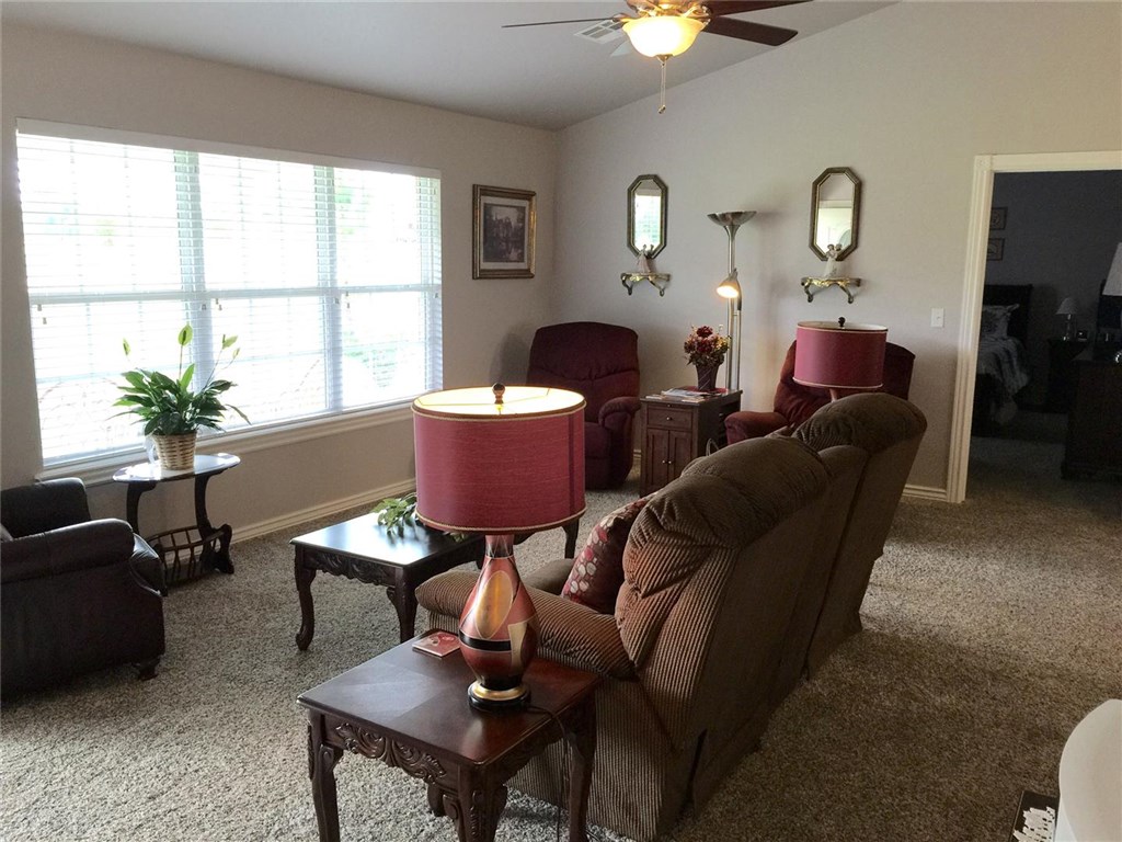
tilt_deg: -11.2
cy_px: 421
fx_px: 940
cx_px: 561
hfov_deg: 61.7
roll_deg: -1.7
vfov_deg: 48.2
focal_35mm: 29
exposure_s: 1/30
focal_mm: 4.15
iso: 40
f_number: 2.2
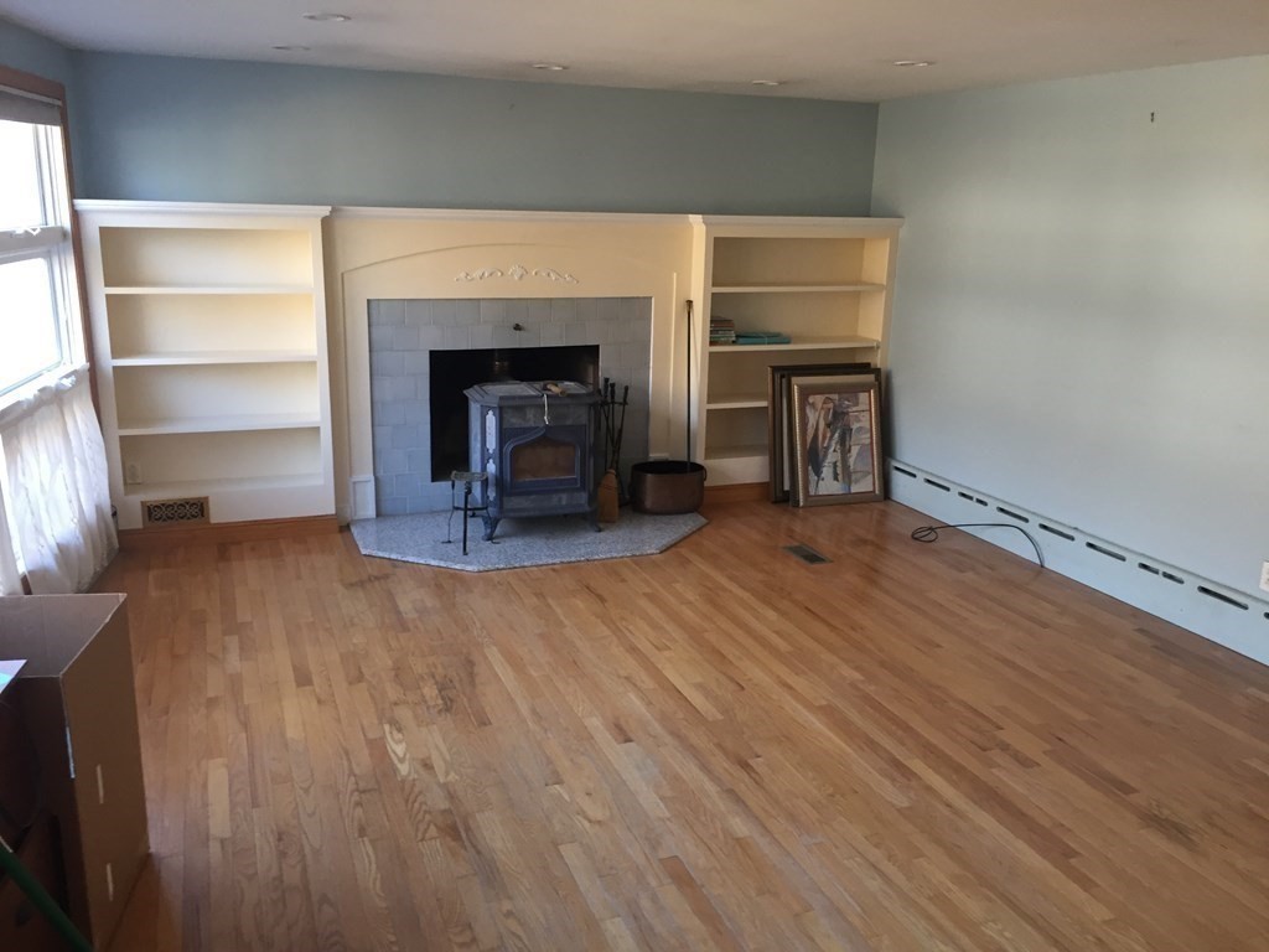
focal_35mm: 29
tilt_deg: -16.4
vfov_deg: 48.2
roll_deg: -2.0
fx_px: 1063
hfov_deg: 61.7
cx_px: 634
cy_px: 476
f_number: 2.2
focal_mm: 4.15
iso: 80
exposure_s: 1/30
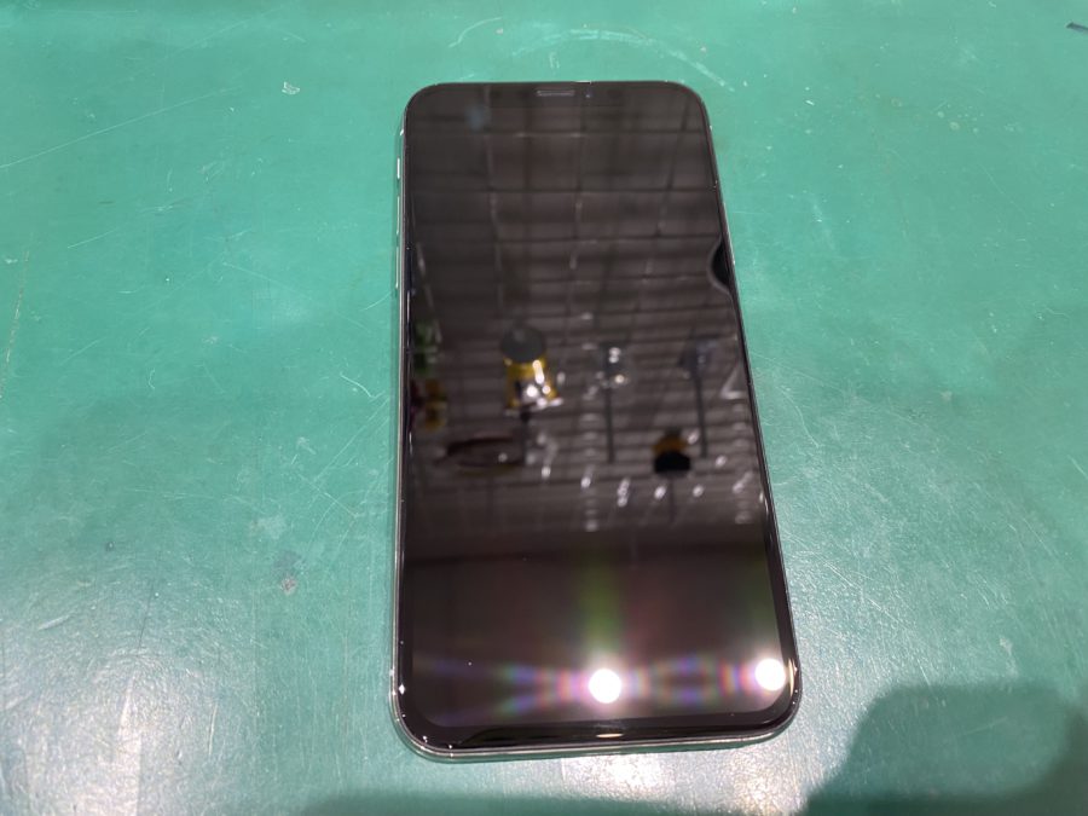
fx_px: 817
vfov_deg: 53.1
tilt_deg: -66.4
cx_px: 544
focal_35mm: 26
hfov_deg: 67.3
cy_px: 408
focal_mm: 4.25
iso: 125
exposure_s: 1/50
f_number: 1.8
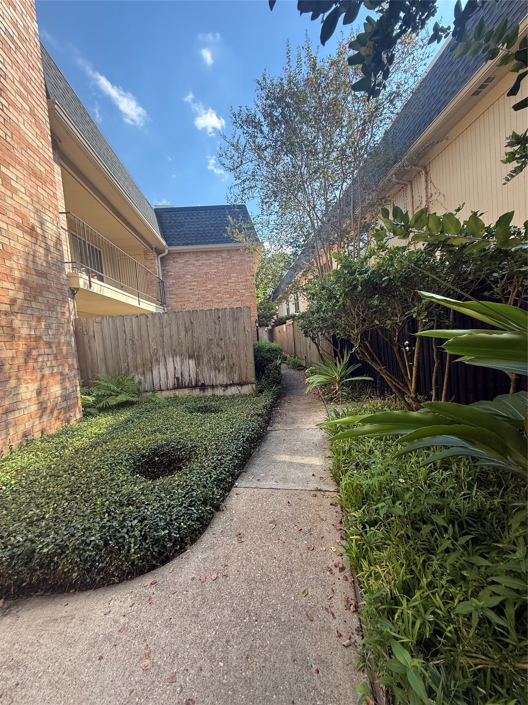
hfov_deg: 85.7
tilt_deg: -0.7
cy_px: 352
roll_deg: +3.5
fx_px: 285
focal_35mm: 14
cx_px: 264
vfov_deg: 102.1
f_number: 2.2
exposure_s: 1/249
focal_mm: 2.22
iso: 64
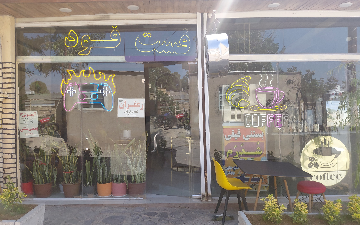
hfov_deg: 68.4
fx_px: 265
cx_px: 179
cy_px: 111
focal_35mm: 27
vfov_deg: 46.0
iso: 50
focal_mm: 4.69
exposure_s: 1/699
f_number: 1.8
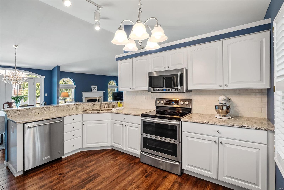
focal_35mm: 16
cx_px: 142
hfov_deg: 96.7
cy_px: 95
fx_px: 126
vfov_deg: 73.7
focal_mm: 8
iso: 400
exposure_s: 1/15
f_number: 6.3
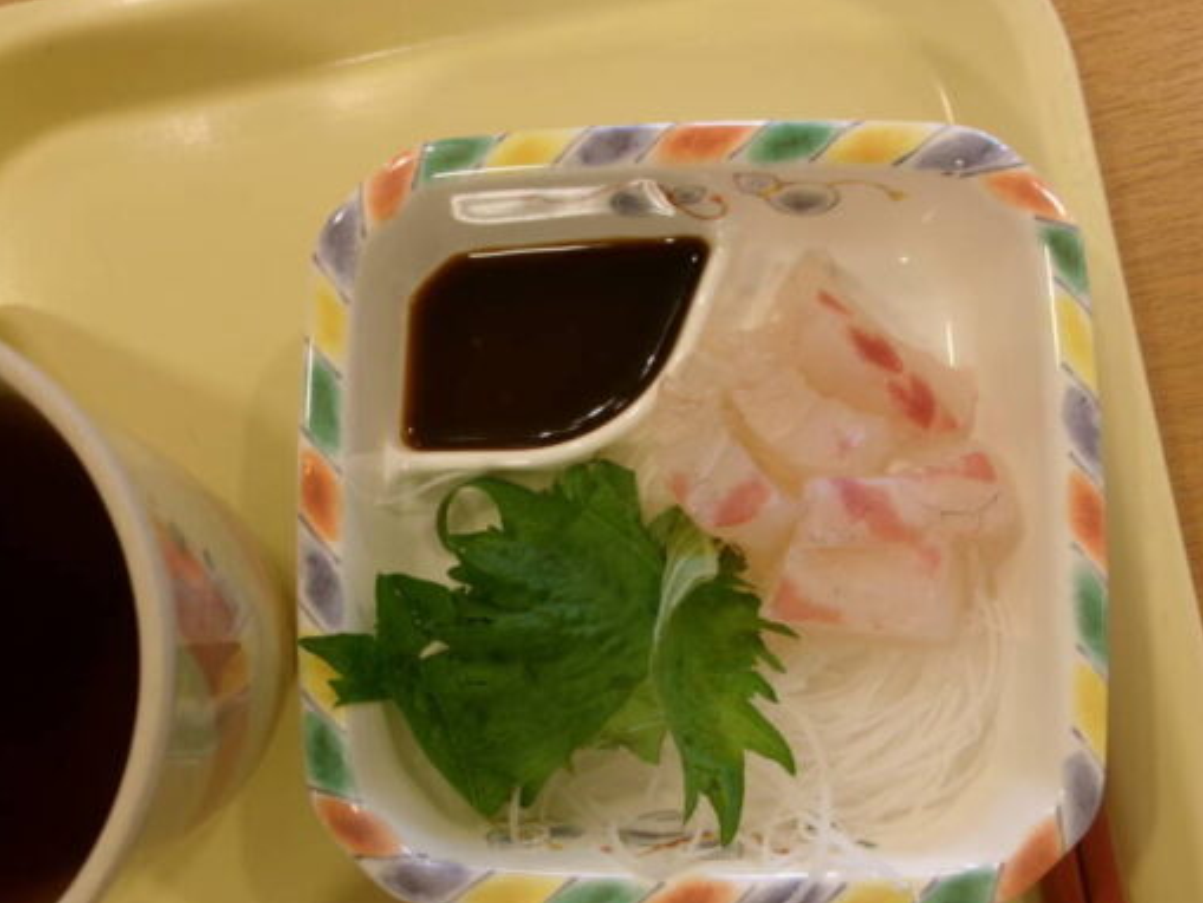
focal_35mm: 33
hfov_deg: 55.3
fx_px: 1147
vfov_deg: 42.8
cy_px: 525
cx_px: 553
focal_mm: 5.1
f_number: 3.9
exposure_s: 1/34
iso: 160
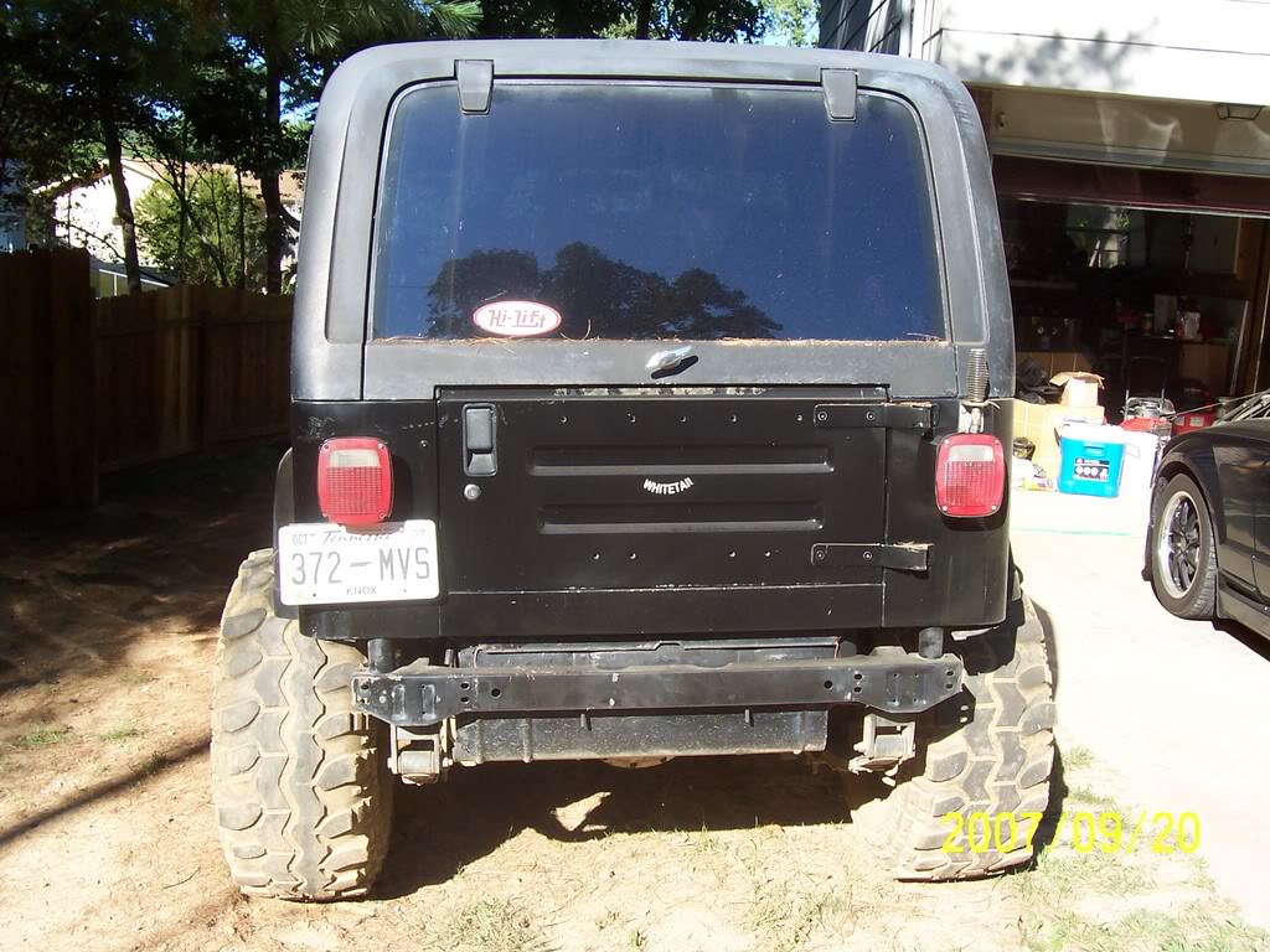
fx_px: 1357
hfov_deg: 50.1
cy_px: 476
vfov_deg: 38.7
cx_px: 635
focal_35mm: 37
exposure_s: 1/180
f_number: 5.6
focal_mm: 5.6
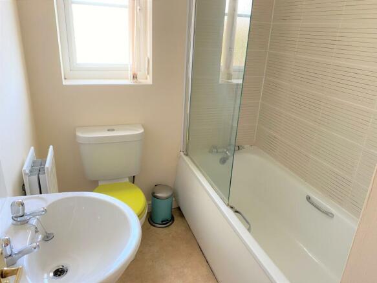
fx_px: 283
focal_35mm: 26
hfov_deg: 67.3
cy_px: 142
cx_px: 188
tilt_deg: -21.9
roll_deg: -3.3
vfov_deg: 53.0
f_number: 1.8
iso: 125
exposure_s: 1/74
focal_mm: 4.25
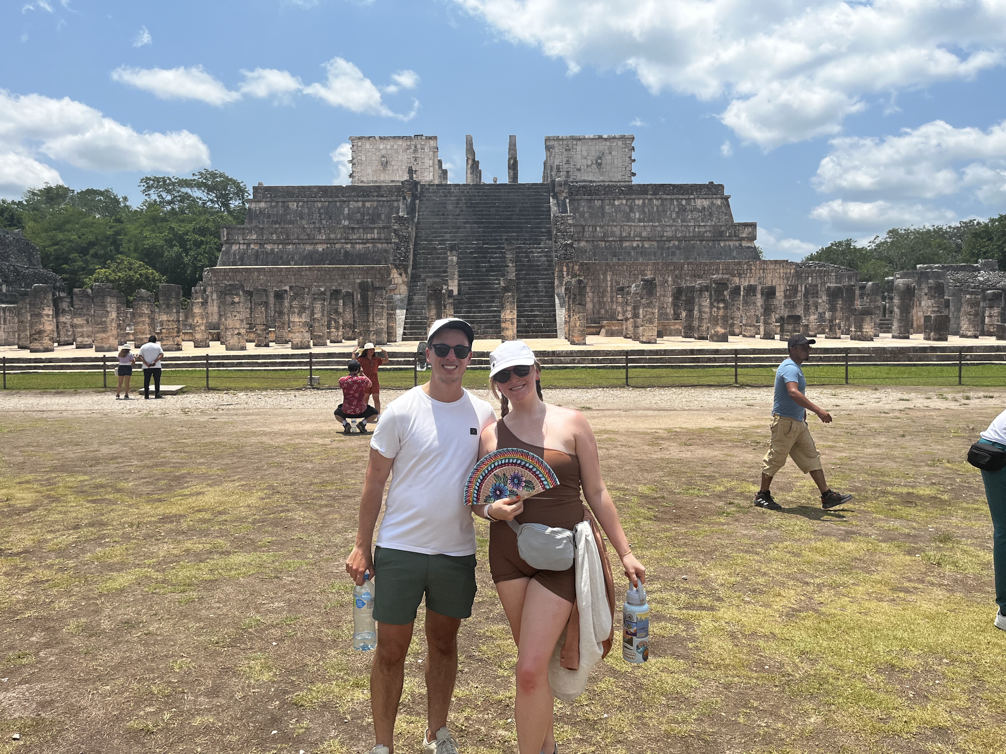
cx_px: 503
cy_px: 377
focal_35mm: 26
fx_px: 756
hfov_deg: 67.3
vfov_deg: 53.1
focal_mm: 5.1
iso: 50
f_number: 1.6
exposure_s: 1/5076
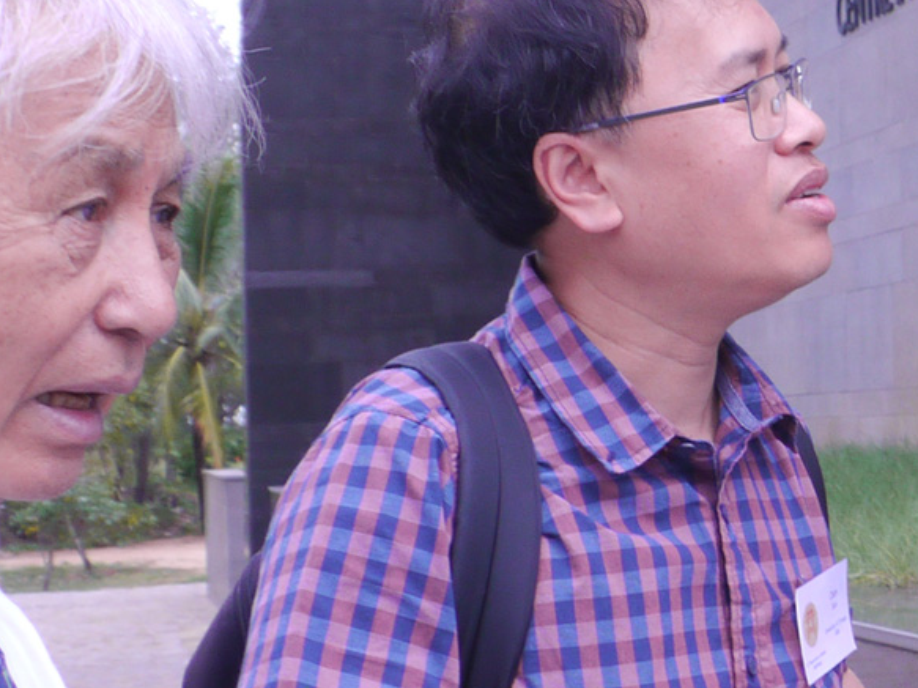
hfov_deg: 14.9
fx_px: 3261
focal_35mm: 123
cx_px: 1379
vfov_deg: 12.0
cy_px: 246
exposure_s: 1/100
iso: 250
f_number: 5.6
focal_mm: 14
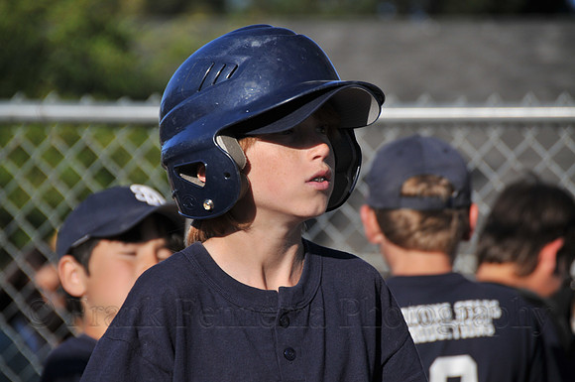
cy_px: 191
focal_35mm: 300
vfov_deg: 4.6
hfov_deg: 6.9
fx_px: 4785
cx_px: 288
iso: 200
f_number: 5.6
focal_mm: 200
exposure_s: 1/500
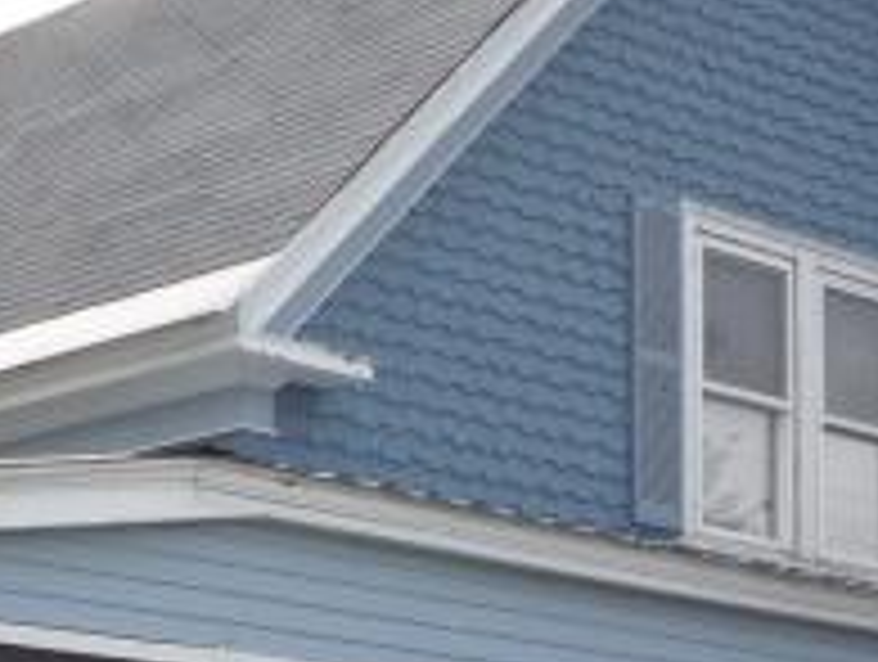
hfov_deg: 16.7
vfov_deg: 12.6
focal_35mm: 116
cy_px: 761
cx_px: 99
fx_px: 2948
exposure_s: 1/500
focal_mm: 6.8
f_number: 4
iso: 100
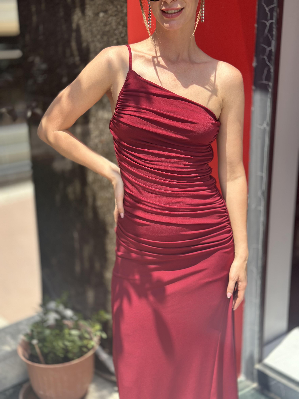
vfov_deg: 39.7
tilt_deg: -18.4
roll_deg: +0.0
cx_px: 150
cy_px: 200
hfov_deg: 30.3
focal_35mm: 48
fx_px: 553
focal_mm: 6.86
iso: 100
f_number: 1.78
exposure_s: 1/1916
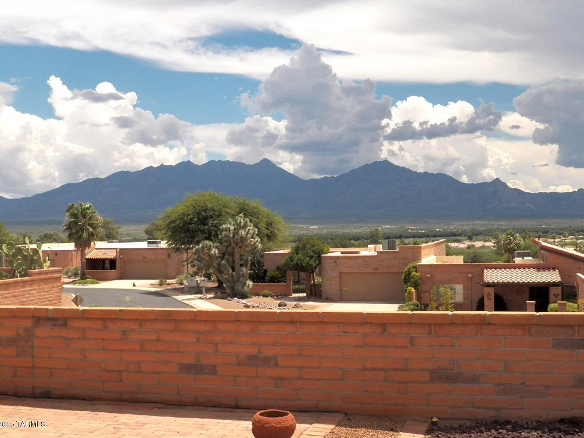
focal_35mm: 45
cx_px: 288
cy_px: 217
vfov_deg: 32.2
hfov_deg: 42.1
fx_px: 759
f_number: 4
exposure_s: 1/2000
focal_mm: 7.9
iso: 125
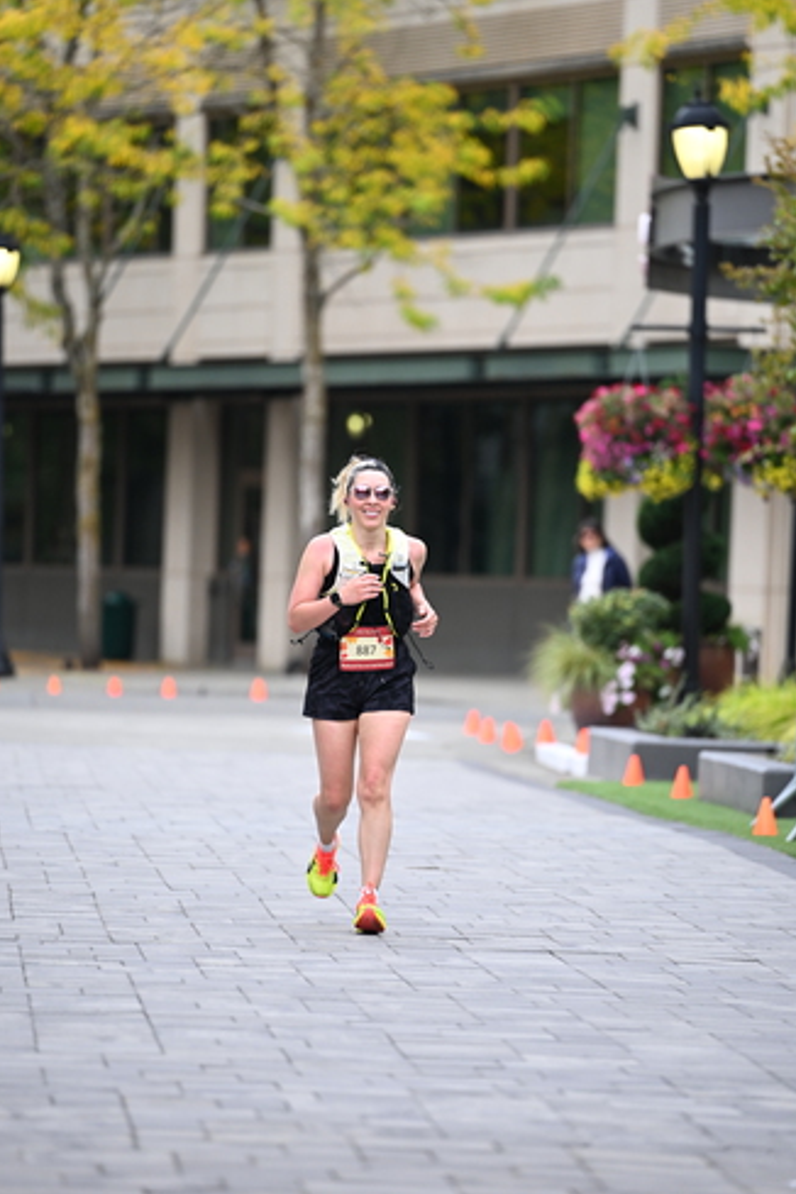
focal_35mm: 225
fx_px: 7462
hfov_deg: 6.1
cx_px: 385
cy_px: 586
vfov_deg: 9.1
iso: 640
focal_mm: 200
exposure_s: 1/1250
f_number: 2.8
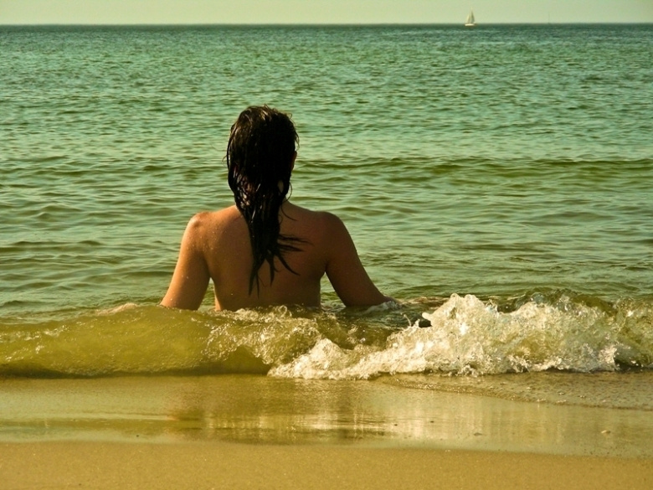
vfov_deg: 10.0
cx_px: 326
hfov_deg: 13.3
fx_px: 2792
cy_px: 245
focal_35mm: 148
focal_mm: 24.7
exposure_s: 1/640
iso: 50
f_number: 4
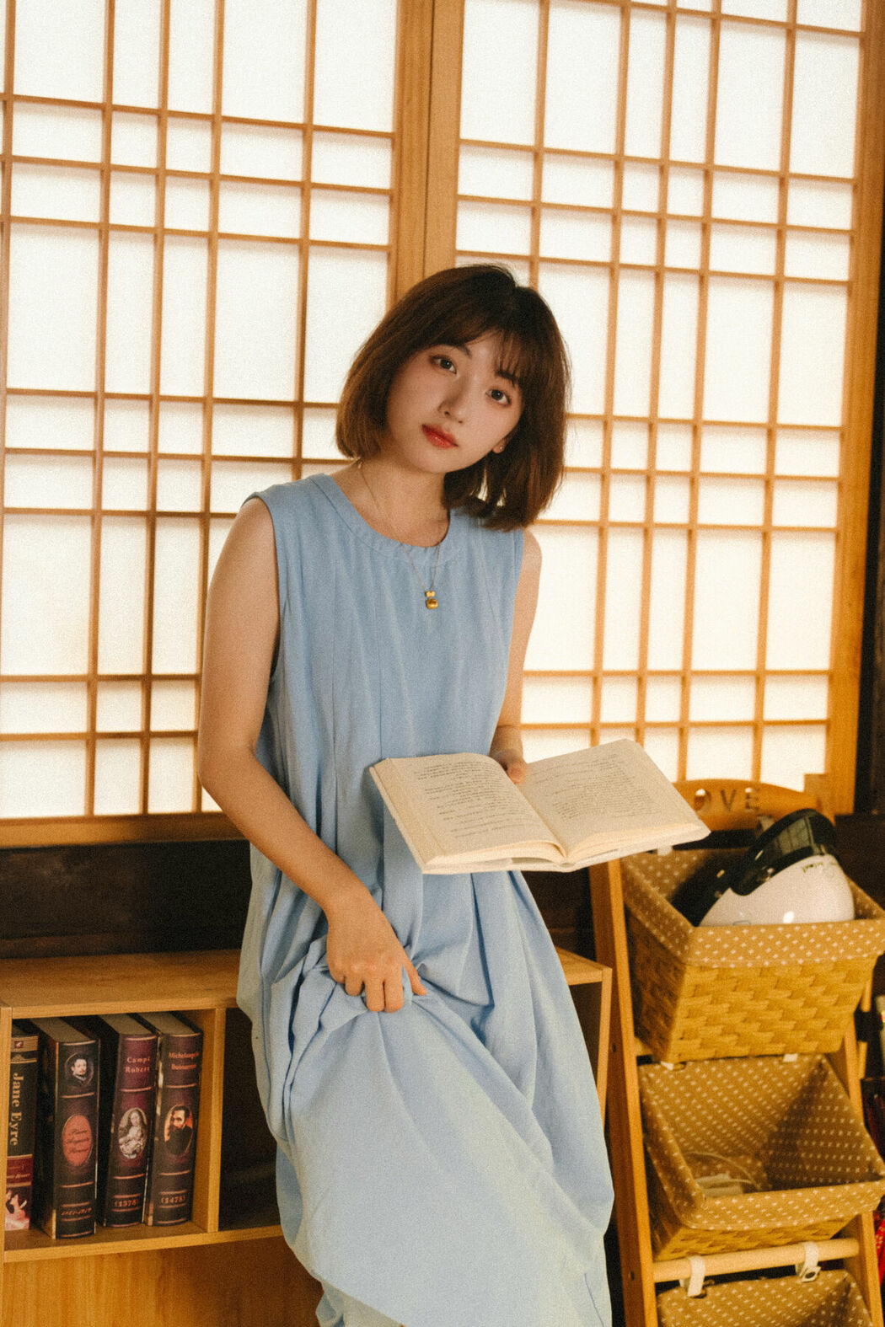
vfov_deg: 29.7
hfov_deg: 20.0
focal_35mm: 68
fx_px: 2507
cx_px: 442
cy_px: 664
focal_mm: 68
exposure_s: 1/400
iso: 400
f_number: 2.5
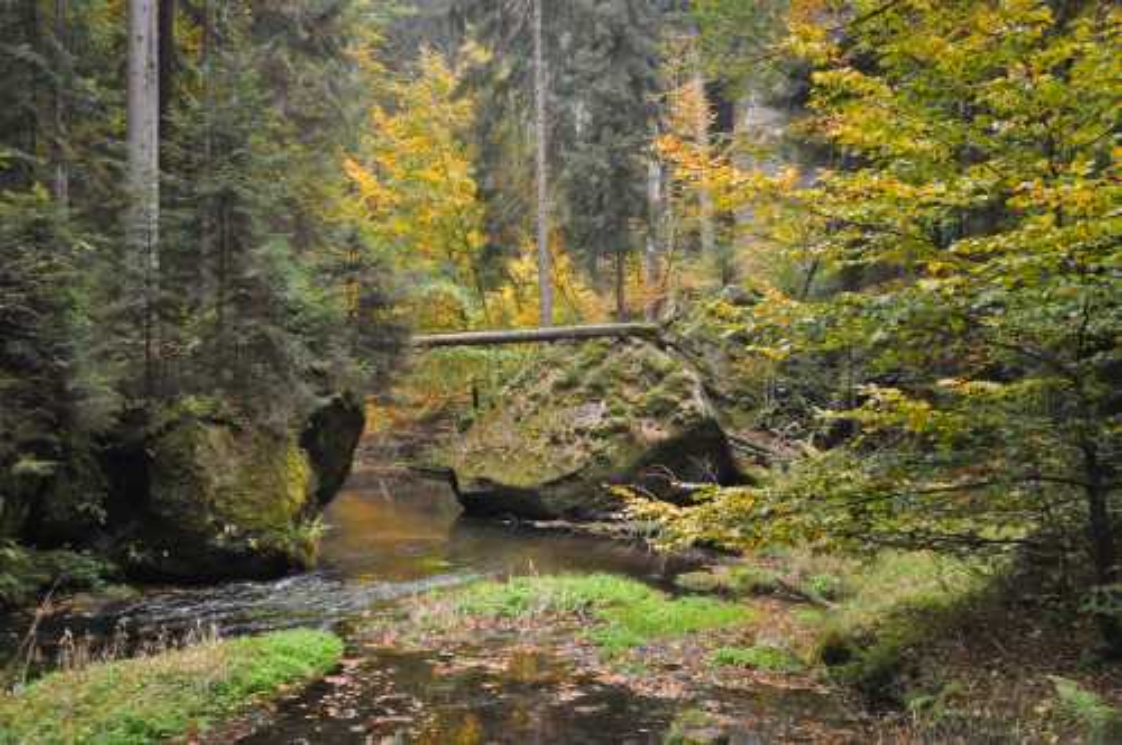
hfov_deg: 46.5
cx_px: 561
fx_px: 1307
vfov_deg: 31.8
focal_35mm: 42
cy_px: 372
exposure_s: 1/60
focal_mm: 28
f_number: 4
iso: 720
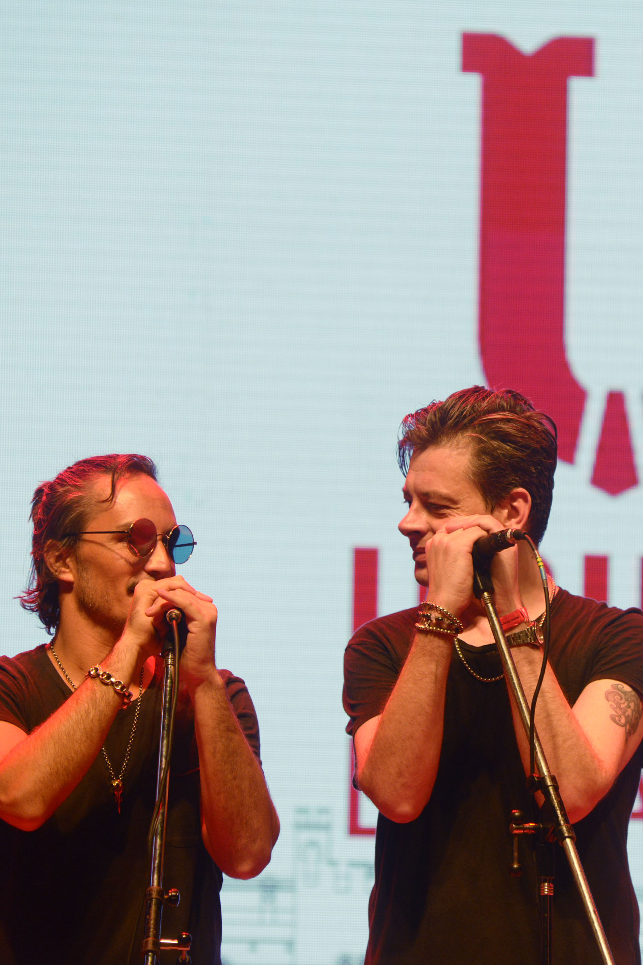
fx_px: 8065
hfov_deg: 4.6
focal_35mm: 301
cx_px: 468
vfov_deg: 6.8
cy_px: 483
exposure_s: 1/160
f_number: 4
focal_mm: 200
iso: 720
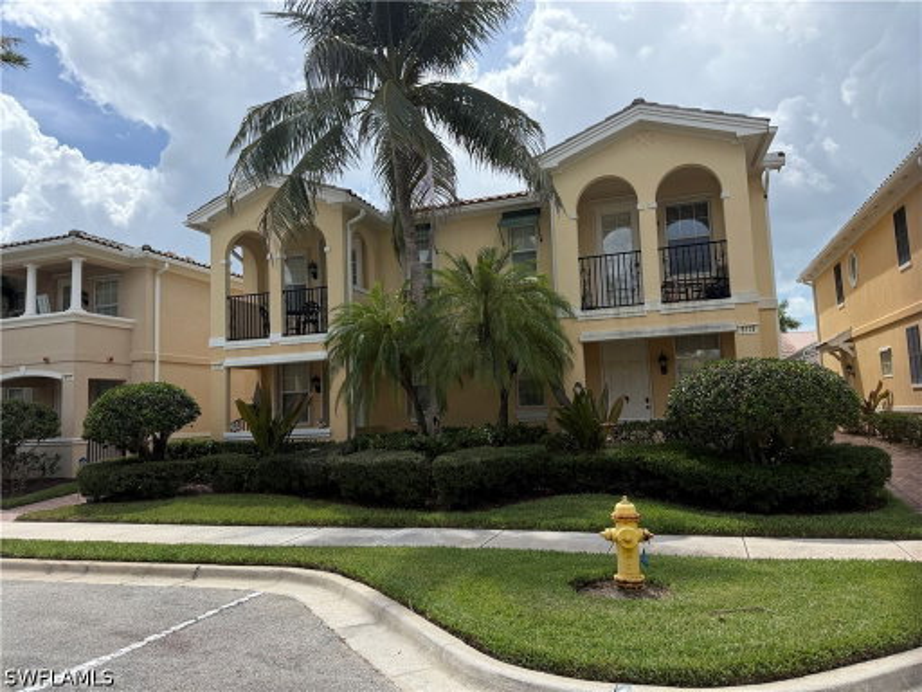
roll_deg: +1.8
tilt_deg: +5.1
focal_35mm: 24
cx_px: 461
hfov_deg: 71.6
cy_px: 346
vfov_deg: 56.8
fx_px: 639
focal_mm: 6.76
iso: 125
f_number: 1.78
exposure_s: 1/6173
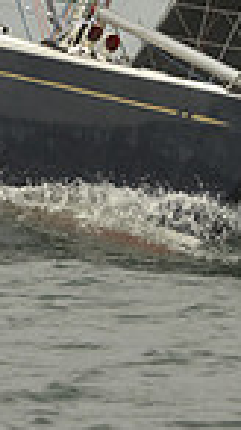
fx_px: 9463
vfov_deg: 2.6
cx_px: 159
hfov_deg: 1.5
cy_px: 52
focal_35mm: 832
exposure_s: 1/1250
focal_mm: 200
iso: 280
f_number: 8
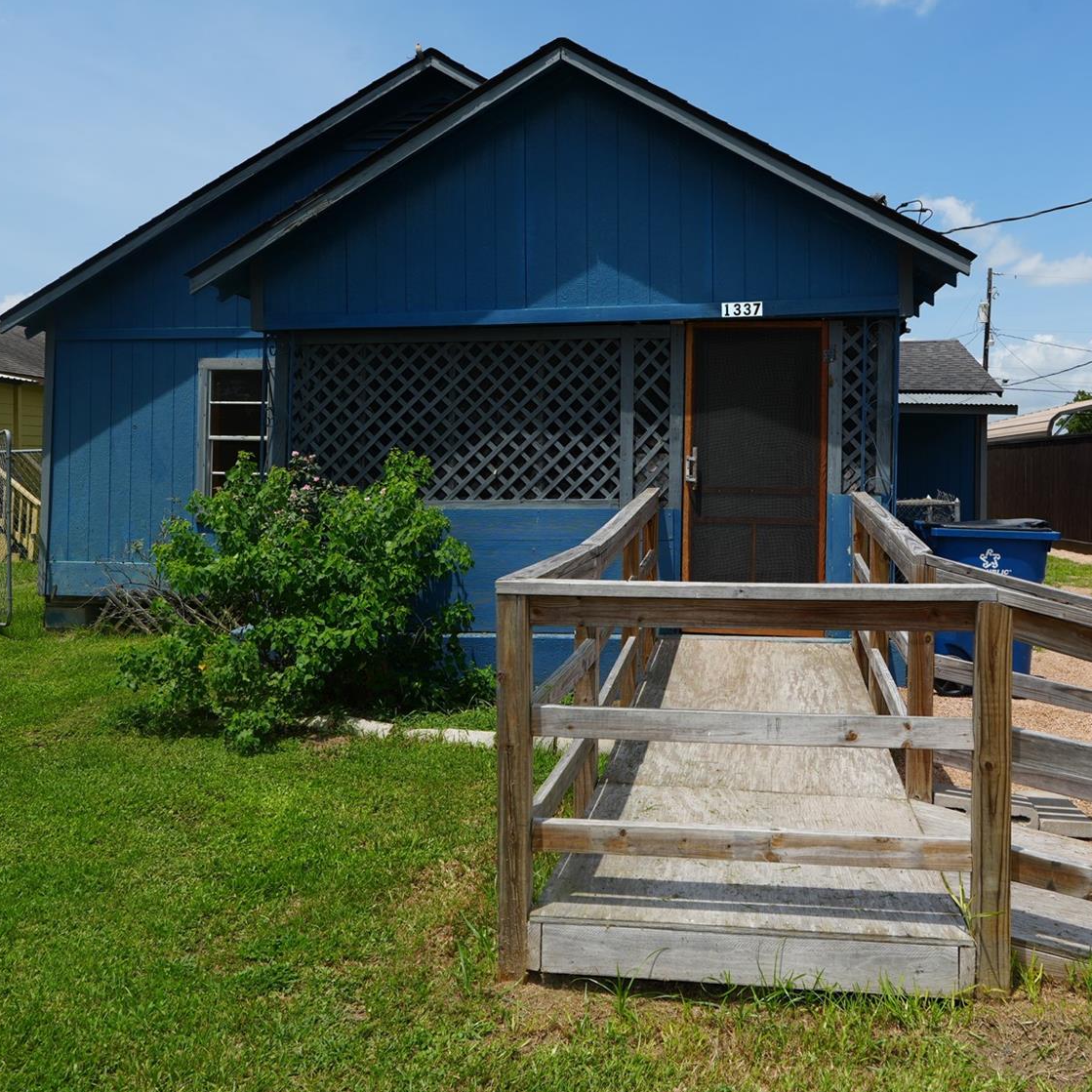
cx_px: 600
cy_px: 461
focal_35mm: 28
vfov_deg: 57.0
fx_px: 999
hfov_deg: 57.2
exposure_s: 1/200
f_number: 10
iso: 100
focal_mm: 18
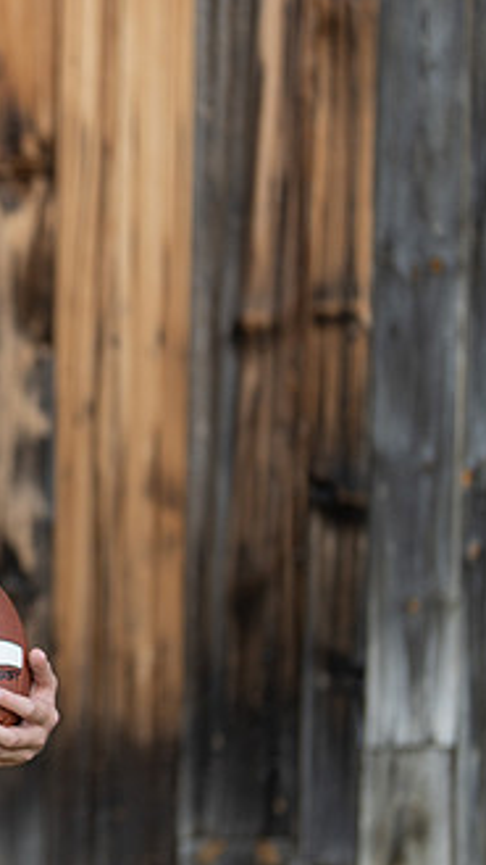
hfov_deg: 11.8
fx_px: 2269
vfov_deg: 21.6
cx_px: -208
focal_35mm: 99
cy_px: 494
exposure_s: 1/2000
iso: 100
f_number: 1.2
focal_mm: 50
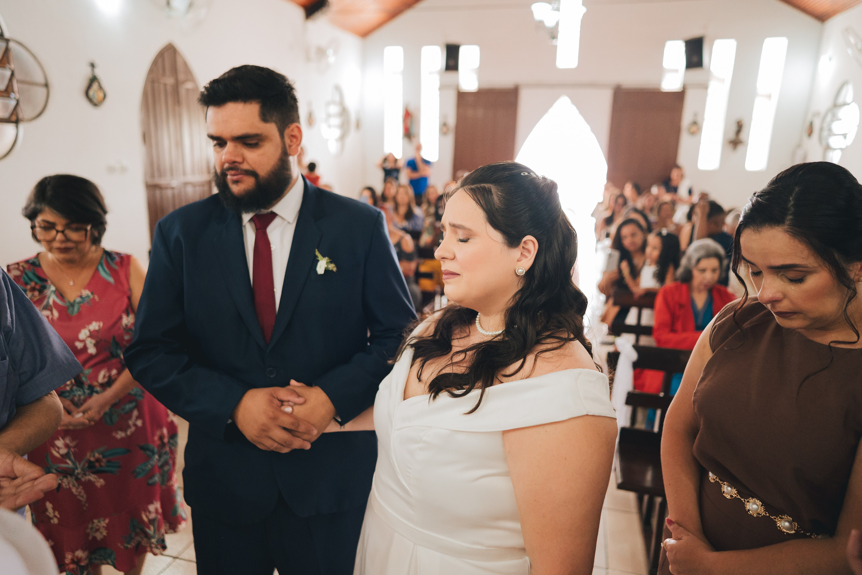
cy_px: 288
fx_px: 575
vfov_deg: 53.1
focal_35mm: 24
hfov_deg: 73.7
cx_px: 431
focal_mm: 24
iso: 5000
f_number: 2
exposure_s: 1/400
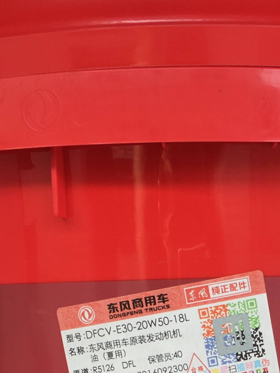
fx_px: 938
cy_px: 481
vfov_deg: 20.6
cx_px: 221
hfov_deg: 16.9
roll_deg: +1.7
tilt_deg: -10.3
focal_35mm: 87
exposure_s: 1/109
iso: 25
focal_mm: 4.15
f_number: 2.2
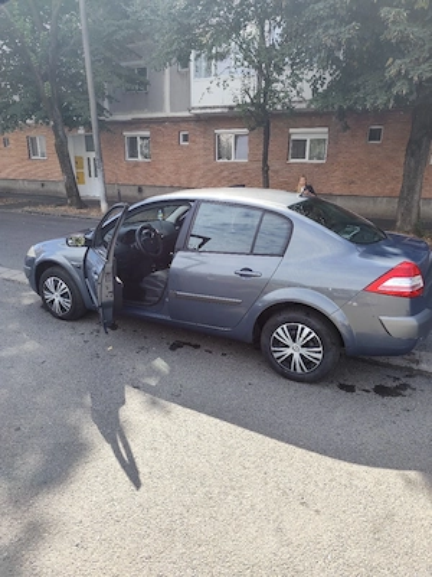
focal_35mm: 23
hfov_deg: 58.9
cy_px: 288
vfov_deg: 73.9
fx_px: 383
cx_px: 216
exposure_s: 1/333
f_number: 1.65
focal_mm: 6.14
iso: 50
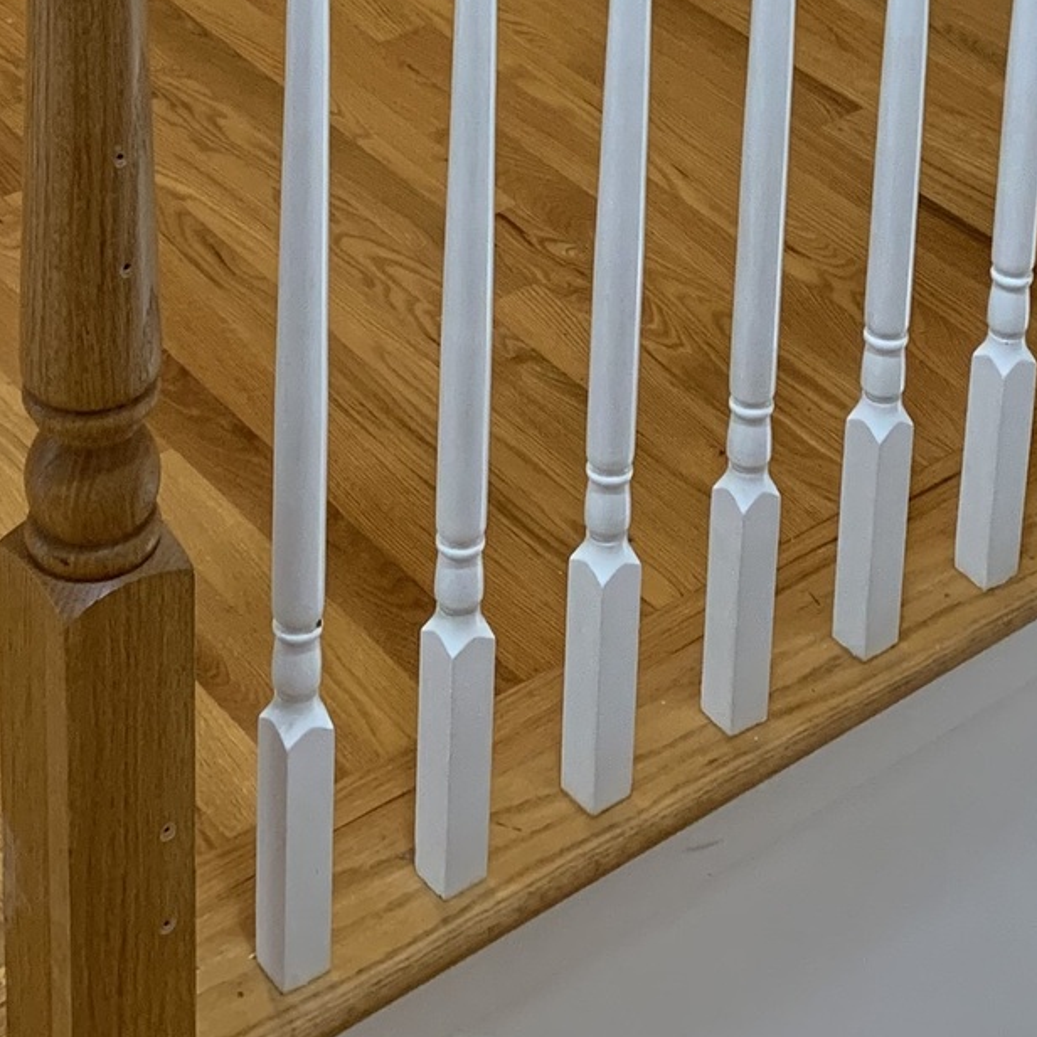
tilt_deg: -15.2
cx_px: 552
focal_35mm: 86
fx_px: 2915
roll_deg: -1.5
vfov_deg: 17.5
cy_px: -658
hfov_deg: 20.2
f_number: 1.8
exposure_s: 1/60
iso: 200
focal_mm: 4.25
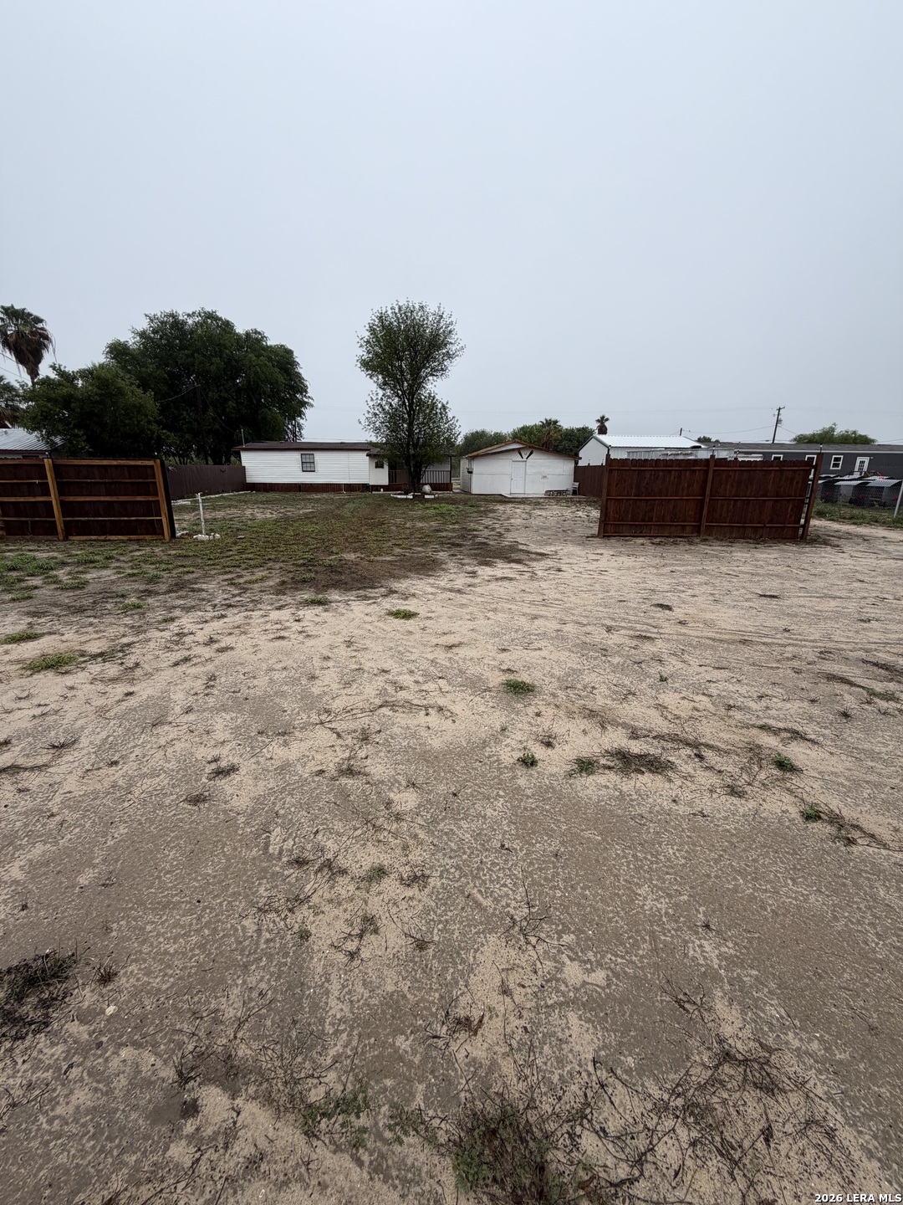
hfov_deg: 85.7
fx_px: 487
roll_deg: -0.8
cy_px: 602
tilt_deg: -14.0
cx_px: 452
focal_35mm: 14
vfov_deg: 102.1
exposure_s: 1/486
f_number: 2.2
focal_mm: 2.22
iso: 64
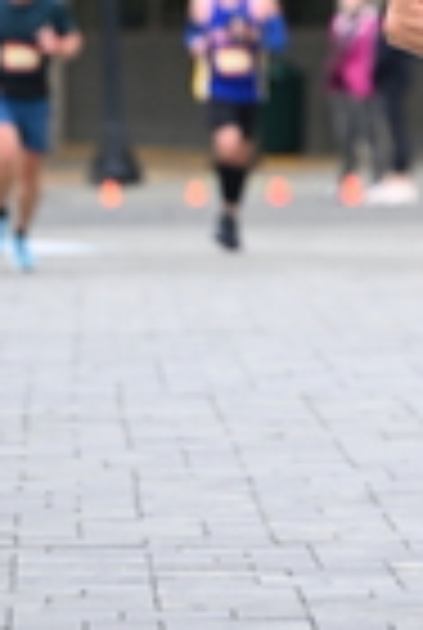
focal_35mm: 569
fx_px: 9979
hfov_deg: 2.4
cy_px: -166
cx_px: 515
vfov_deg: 3.6
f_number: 2.8
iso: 1000
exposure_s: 1/1600
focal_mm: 145
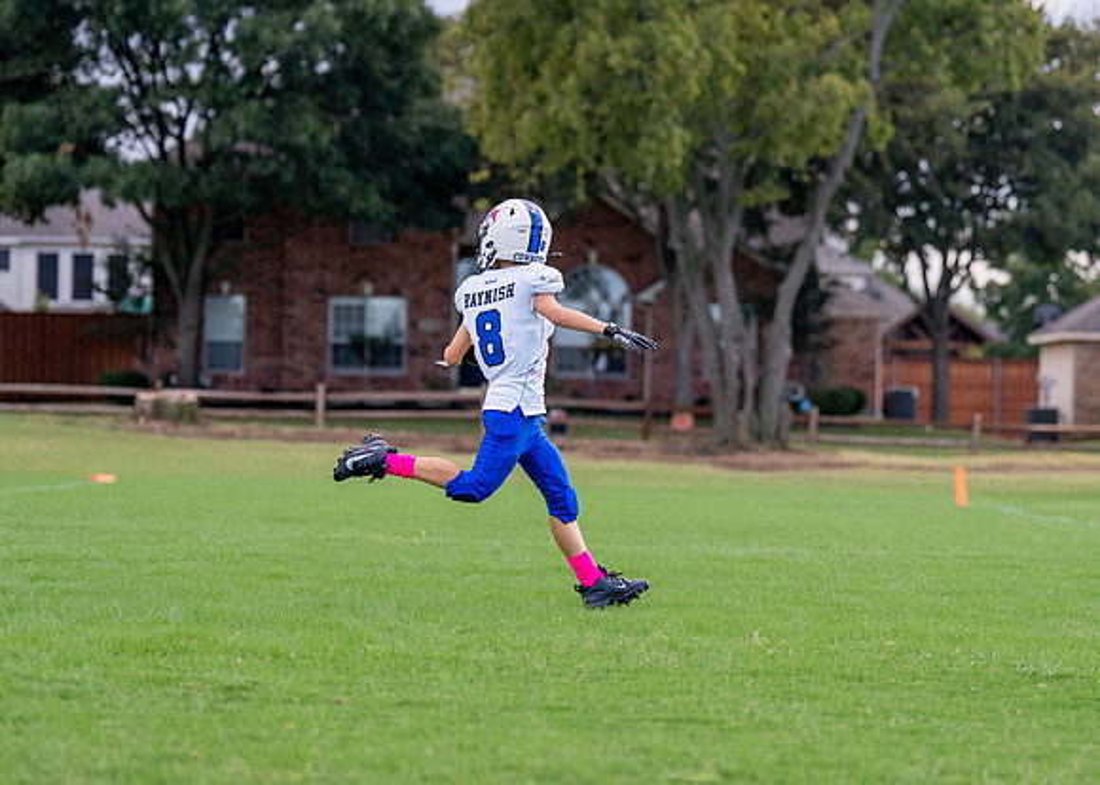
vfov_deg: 10.1
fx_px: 4430
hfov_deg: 14.2
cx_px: 587
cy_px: 337
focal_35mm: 142
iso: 500
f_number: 2.8
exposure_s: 1/3200
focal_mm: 99
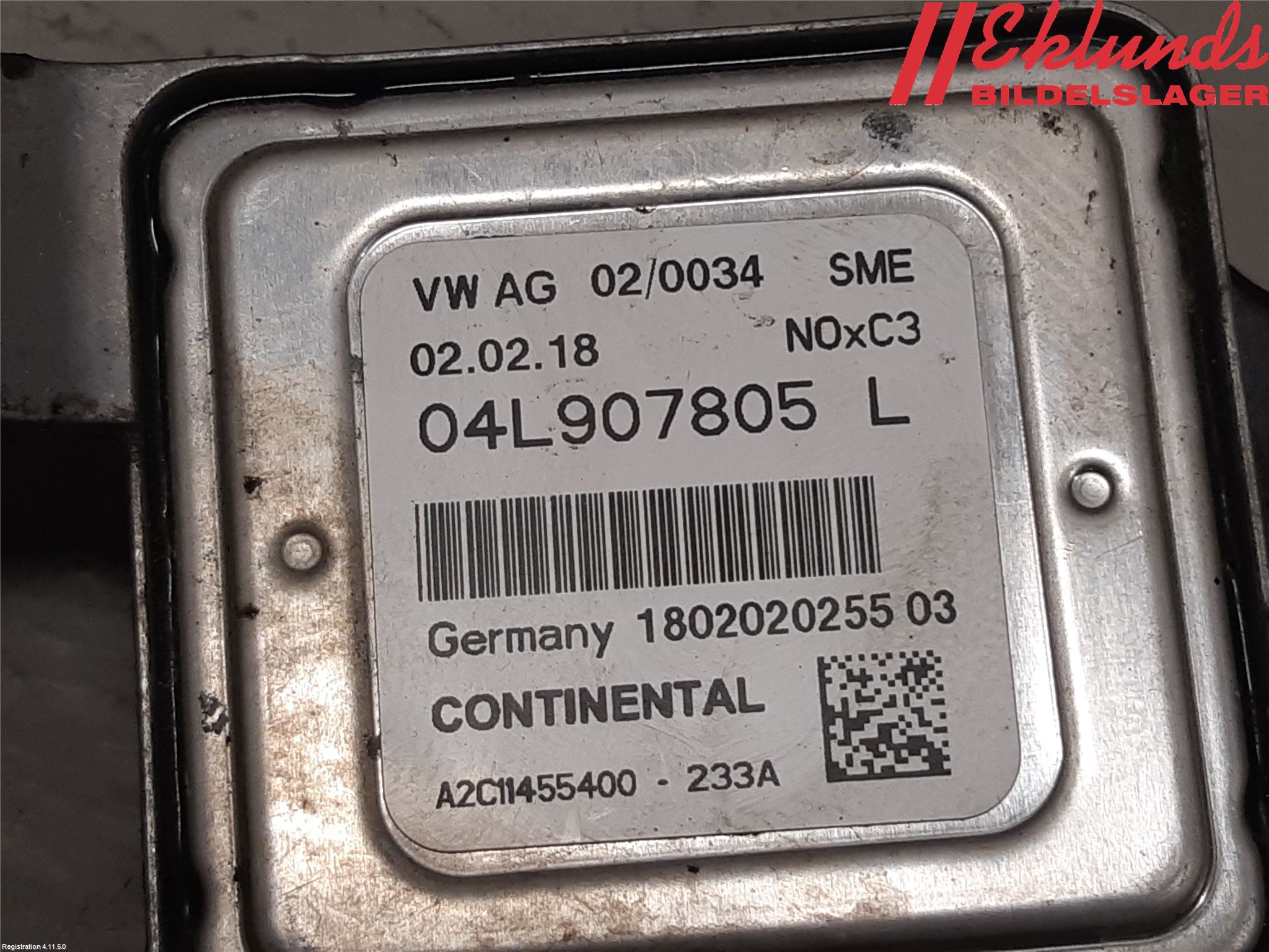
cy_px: 476
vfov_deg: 53.1
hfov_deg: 67.3
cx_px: 634
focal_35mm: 26
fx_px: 953
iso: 50
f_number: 1.7
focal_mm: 3.93
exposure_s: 1/100
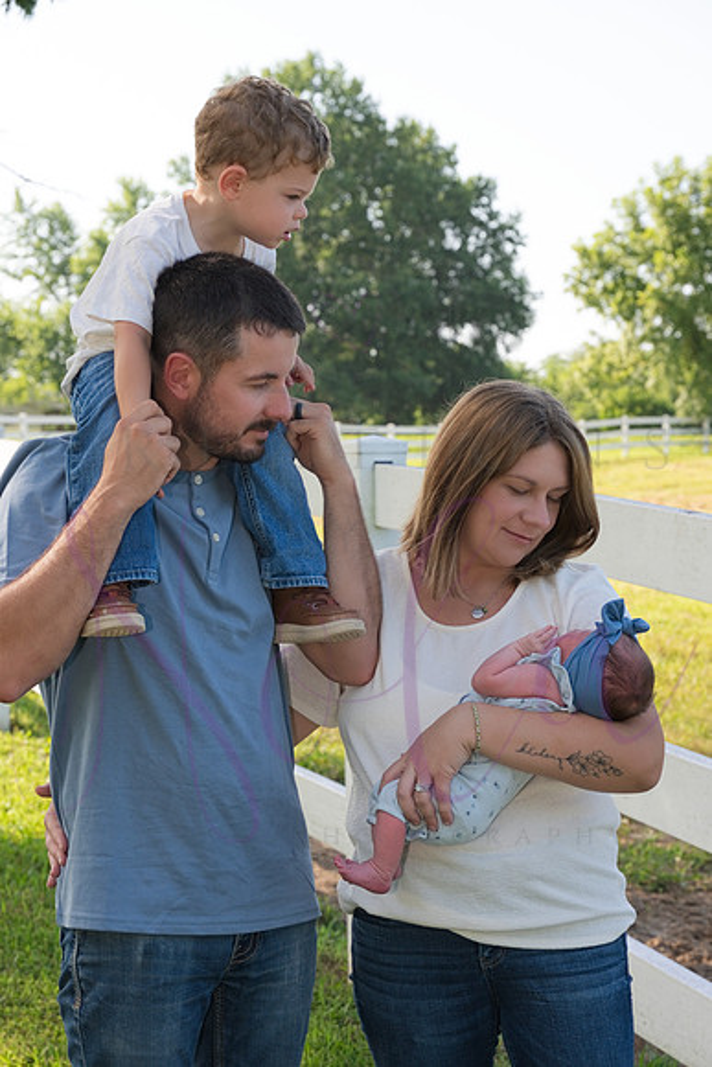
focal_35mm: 68
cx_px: 356
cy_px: 534
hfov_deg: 20.0
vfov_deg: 29.6
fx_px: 2016
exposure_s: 1/320
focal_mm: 68
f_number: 8
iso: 400
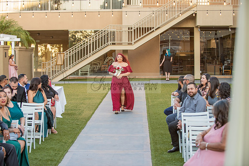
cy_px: 83
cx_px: 124
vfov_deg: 17.1
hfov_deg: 25.4
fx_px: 553
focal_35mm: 80
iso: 800
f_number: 4
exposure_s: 1/320
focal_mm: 80
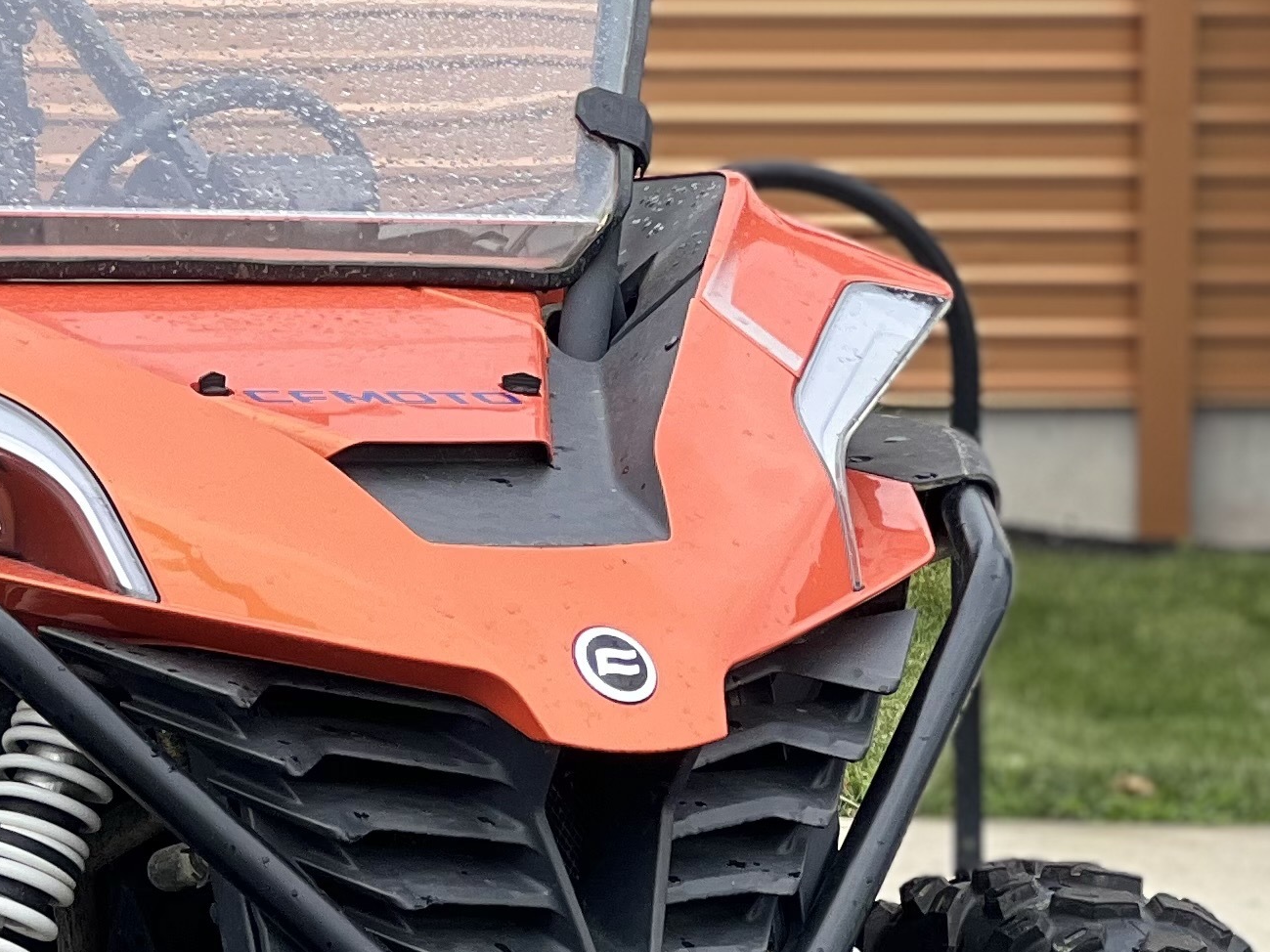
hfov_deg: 8.2
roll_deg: -0.4
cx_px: -83
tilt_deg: -2.9
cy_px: 676
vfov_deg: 6.2
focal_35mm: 239
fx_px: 8768
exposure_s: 1/121
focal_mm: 9
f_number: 2.8
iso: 25
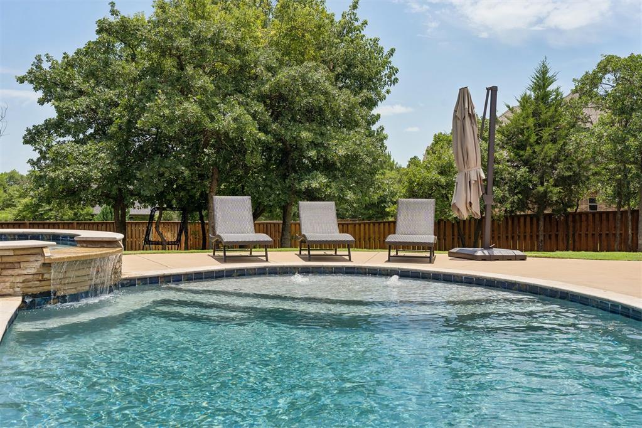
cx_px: 321
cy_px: 214
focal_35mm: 35
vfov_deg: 37.9
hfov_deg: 54.4
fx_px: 624
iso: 200
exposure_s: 1/2000
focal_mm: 35
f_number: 8
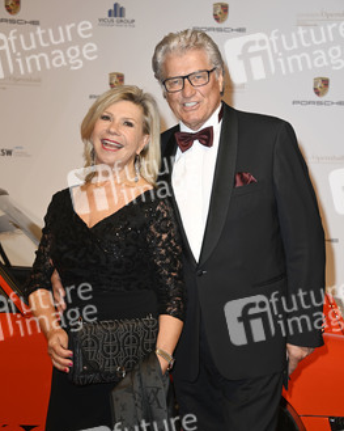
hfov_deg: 17.3
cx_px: 173
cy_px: 249
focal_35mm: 89
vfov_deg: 21.5
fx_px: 1133
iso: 400
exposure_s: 1/200
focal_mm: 78
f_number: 5.6
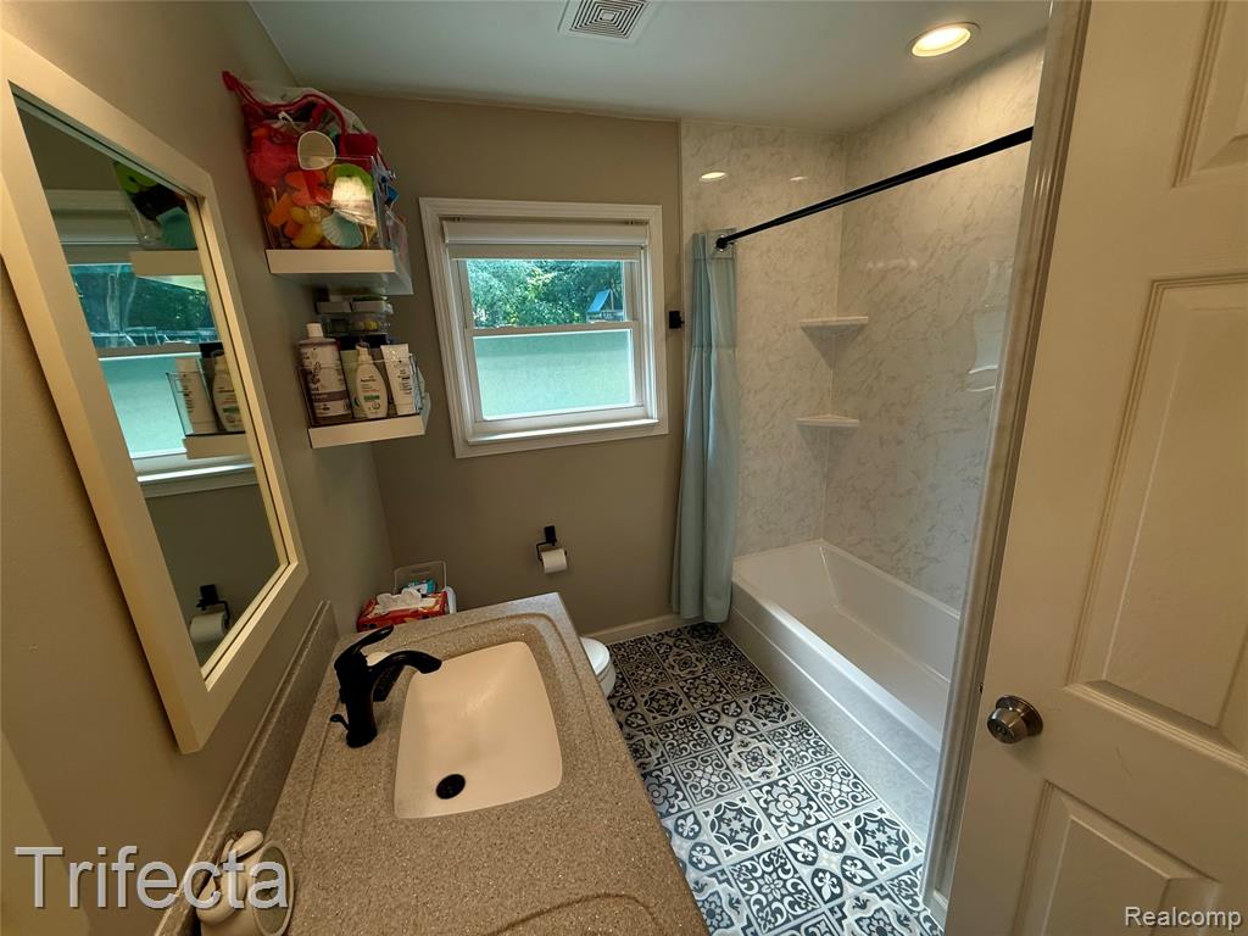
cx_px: 624
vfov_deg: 85.7
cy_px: 468
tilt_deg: -14.3
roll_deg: +3.3
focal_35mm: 14
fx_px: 505
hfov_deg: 102.1
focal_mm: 2.22
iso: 100
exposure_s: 1/120
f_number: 2.2
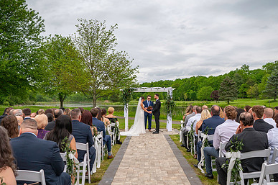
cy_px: 102
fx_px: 278
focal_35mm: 36
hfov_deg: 53.1
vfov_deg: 36.7
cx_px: 150
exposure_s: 1/6400
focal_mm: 24
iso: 640
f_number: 3.2
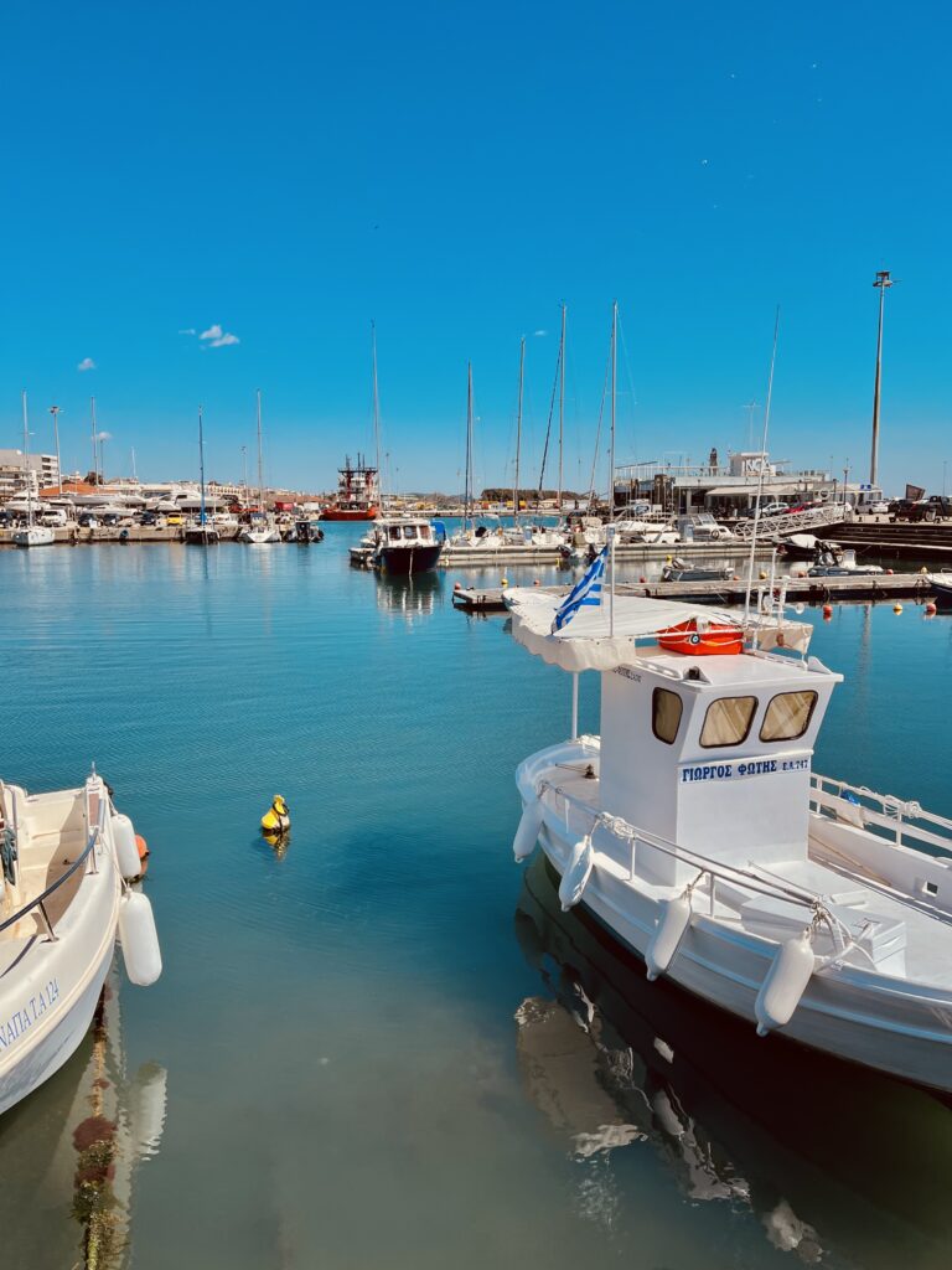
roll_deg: +1.3
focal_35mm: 26
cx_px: 476
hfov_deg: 53.1
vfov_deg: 67.3
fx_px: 953
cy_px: 635
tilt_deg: -7.9
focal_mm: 5.1
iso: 50
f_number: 1.6
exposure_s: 1/4651
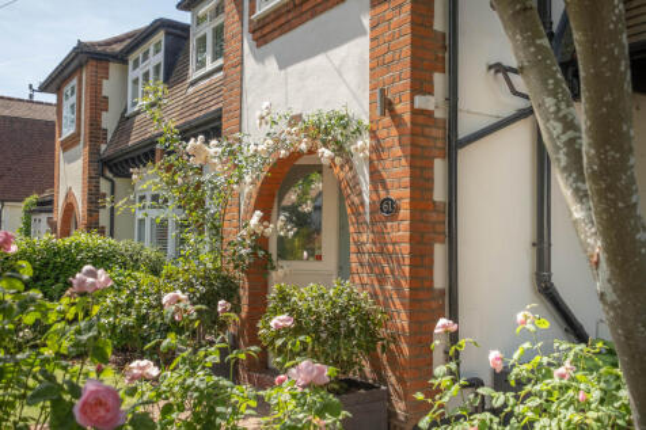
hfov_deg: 55.8
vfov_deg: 38.9
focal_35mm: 34
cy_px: 215
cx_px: 323
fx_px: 610
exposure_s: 1/800
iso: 320
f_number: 4
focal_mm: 22.9
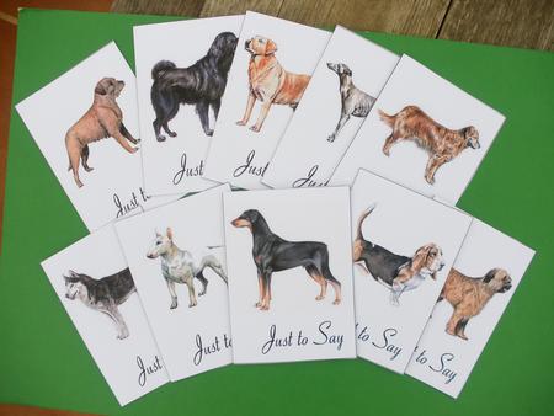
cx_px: 277
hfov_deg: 51.3
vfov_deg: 39.7
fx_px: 576
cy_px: 208
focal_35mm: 36
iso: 80
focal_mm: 6.3
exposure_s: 1/640
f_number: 3.5
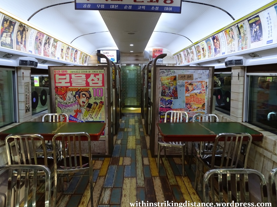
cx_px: 133
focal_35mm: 25
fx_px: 200
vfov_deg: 54.9
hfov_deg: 69.4
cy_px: 104
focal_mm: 4.1
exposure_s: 1/30
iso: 500
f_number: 3.5
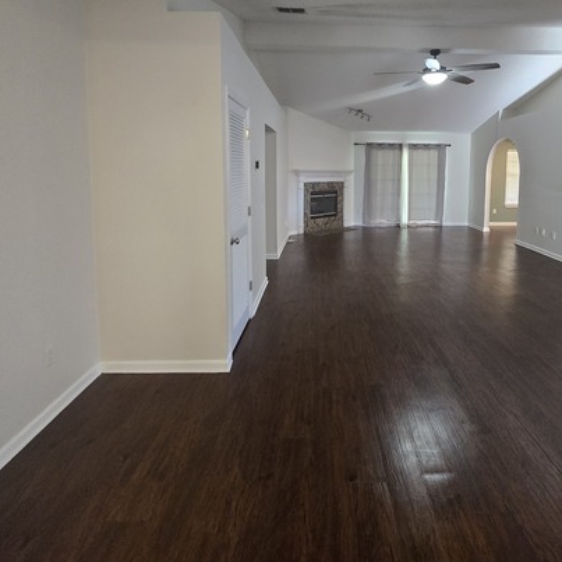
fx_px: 349
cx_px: 340
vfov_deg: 76.5
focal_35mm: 19
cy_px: 215
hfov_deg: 76.7
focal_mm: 2.2
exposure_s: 1/60
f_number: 2.2
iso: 800
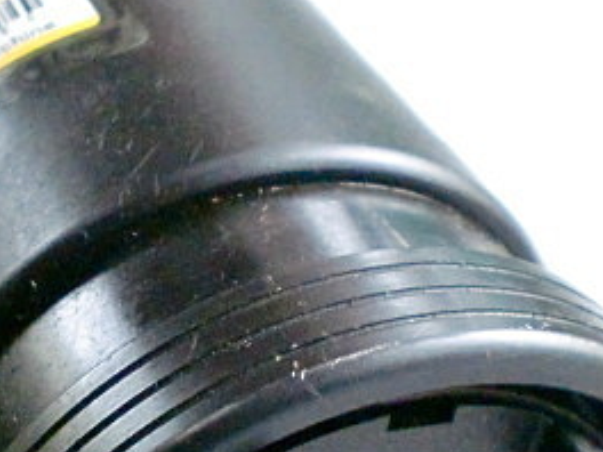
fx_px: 1481
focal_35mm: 85
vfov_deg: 16.7
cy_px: 518
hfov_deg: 22.7
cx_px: 121
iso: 1250
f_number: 3.1
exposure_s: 1/60
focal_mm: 6.3
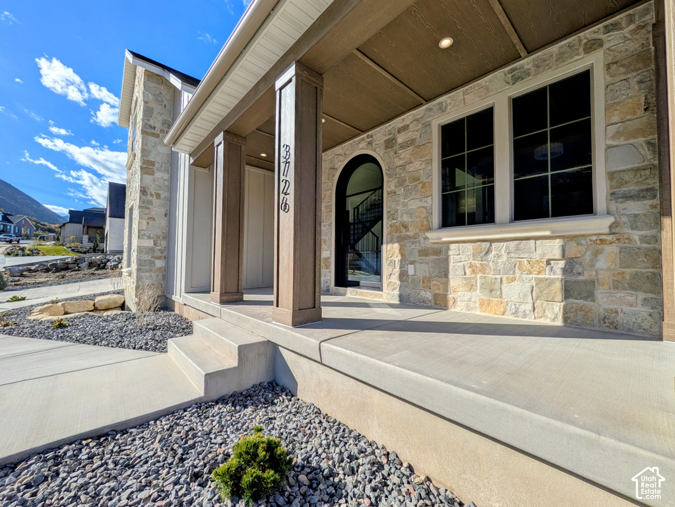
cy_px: 254
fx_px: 273
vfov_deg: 85.7
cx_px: 338
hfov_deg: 102.0
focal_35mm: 14
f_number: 2.2
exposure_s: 1/2532
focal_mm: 1.83
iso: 47
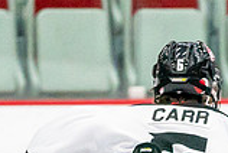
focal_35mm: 1252
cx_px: 60
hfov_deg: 1.6
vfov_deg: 1.1
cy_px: 386
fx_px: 7944
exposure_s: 1/1250
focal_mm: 200
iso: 3200
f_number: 2.8
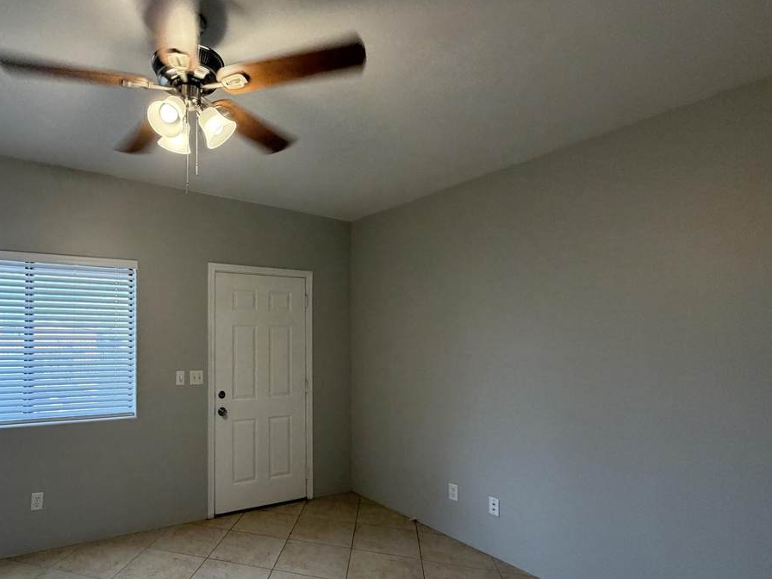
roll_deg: +0.0
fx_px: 446
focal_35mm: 20
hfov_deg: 78.2
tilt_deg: +1.5
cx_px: 238
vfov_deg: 65.7
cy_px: 327
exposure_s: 1/120
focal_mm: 2.22
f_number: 2.2
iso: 250
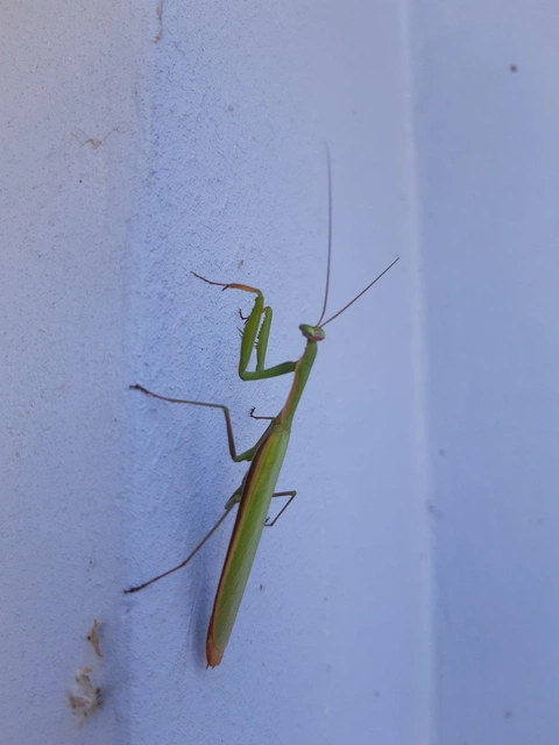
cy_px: 372
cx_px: 280
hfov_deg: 53.1
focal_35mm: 26
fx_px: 560
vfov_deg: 67.3
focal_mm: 3.93
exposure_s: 1/281
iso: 40
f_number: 1.7
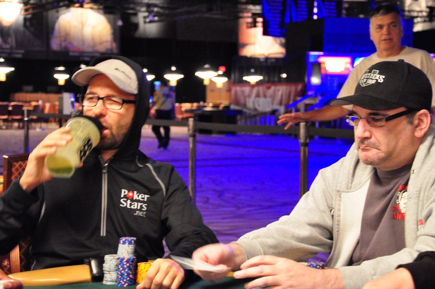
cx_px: 218
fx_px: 941
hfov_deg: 26.0
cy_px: 144
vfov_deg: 17.4
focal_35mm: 78
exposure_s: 1/25
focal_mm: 52
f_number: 5
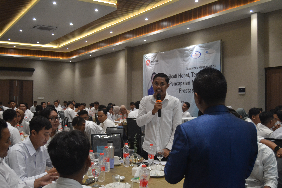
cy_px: 94
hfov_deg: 49.6
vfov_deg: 34.2
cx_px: 141
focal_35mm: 39
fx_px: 305
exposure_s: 1/60
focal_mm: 26
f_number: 4
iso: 1400
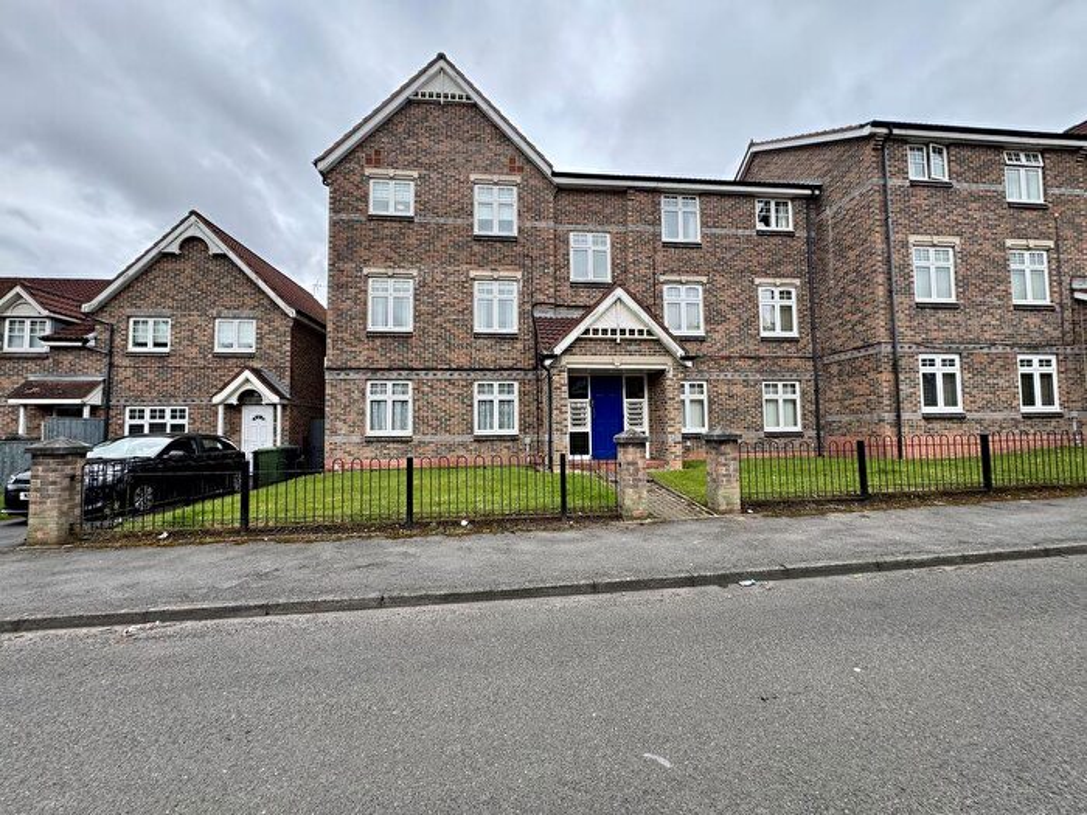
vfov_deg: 85.7
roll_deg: +1.0
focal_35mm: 14
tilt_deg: +3.1
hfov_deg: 102.1
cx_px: 544
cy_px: 408
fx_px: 440
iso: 40
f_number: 2.2
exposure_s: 1/357
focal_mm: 2.22
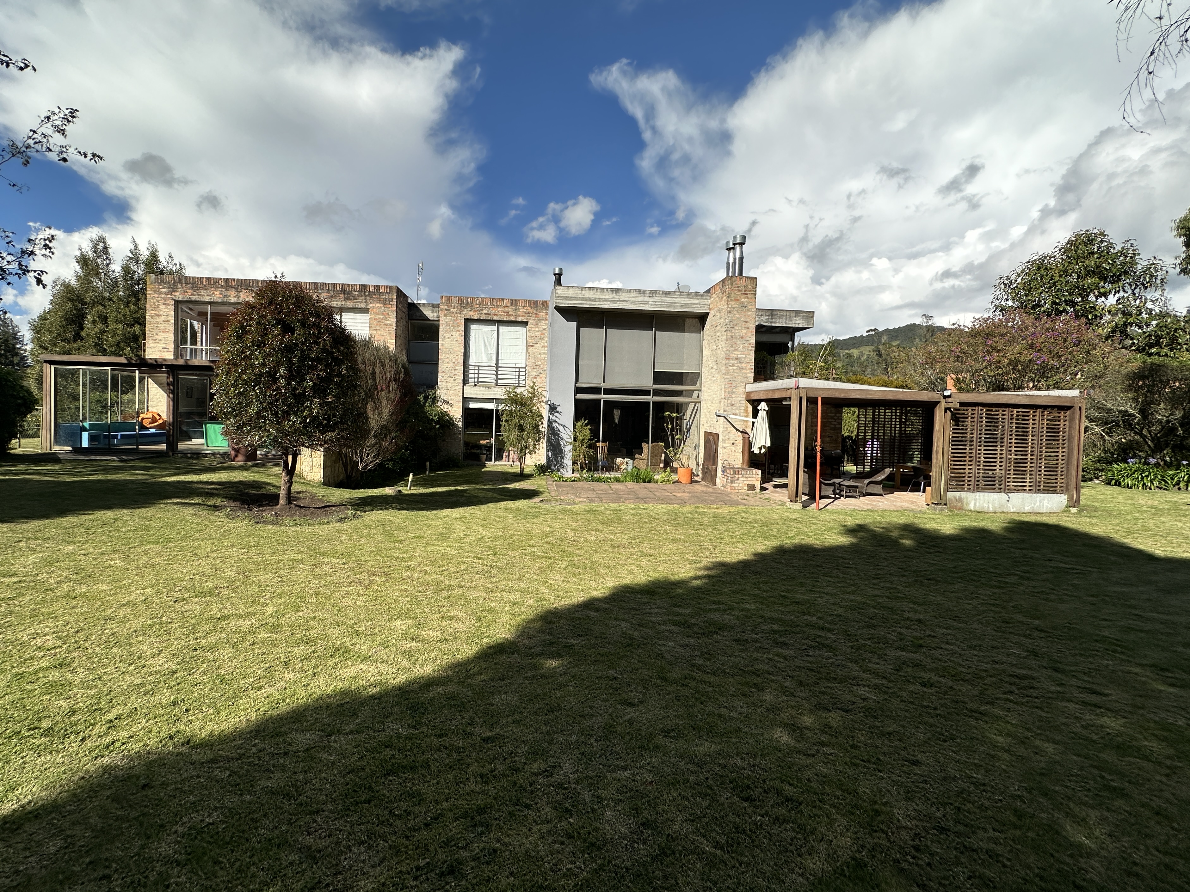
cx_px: 567
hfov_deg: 98.1
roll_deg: -1.7
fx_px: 516
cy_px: 425
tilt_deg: -1.9
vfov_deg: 81.7
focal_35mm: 15
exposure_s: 1/2257
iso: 40
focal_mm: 2.22
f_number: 2.2
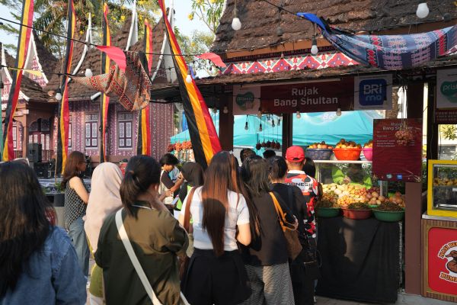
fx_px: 444
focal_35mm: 35
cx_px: 228
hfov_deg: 54.4
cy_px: 152
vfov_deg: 37.9
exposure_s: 1/125
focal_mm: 35
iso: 100
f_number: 4.5
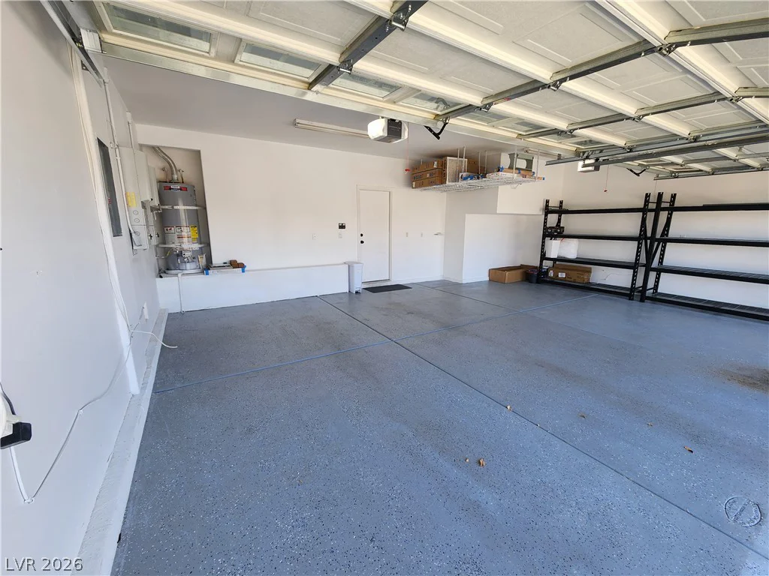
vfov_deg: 89.9
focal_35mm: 13
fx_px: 289
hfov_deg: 106.2
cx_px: 384
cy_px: 288
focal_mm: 2.2
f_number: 2.2
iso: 50
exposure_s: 1/149
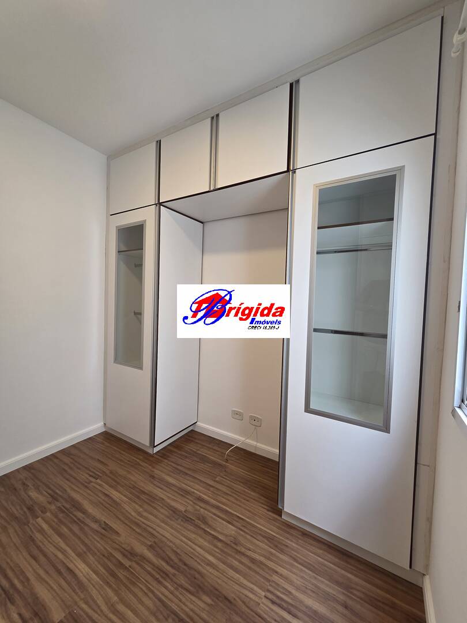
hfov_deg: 89.9
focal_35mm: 13
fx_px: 234
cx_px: 234
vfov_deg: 106.2
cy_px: 312
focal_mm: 2.2
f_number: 2.2
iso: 100
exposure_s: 1/60
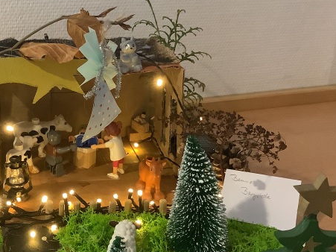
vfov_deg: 26.5
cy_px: 135
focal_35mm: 55
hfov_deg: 34.2
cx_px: 83
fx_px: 534
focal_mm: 3.3
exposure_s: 1/25
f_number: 2.4
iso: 320
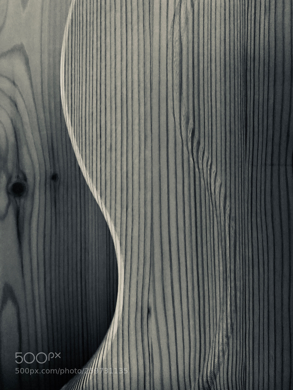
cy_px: 195
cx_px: 146
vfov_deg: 63.4
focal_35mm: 28
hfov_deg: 49.7
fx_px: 316
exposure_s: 1/4
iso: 125
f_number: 1.8
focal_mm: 3.99
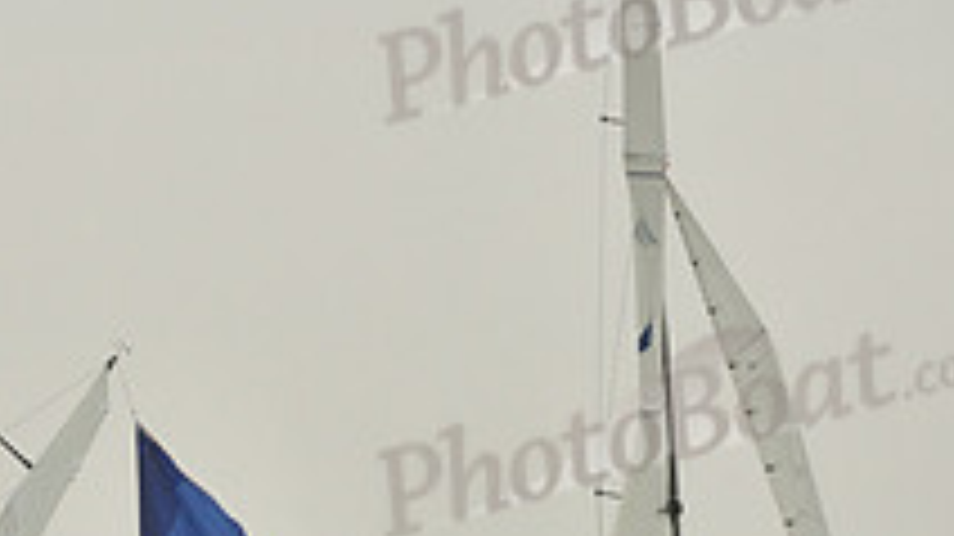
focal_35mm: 689
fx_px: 17420
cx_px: 148
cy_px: 718
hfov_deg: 3.1
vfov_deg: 1.8
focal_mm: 240
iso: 400
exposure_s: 1/800
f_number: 5
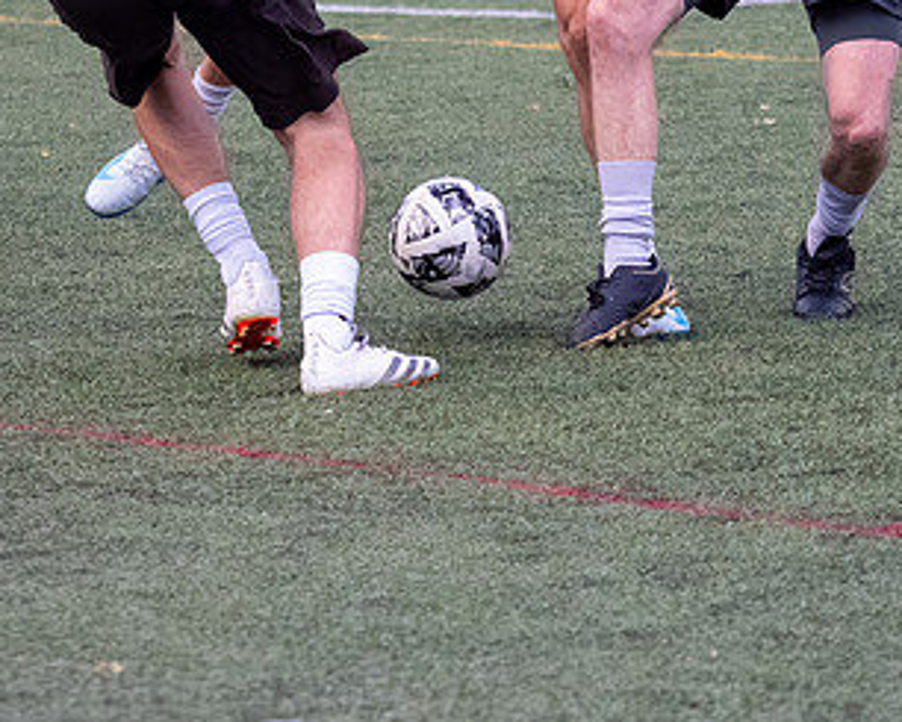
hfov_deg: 6.0
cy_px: 214
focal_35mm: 322
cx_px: 423
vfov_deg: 4.8
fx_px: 8599
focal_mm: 85
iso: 5000
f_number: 2.8
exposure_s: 1/1000
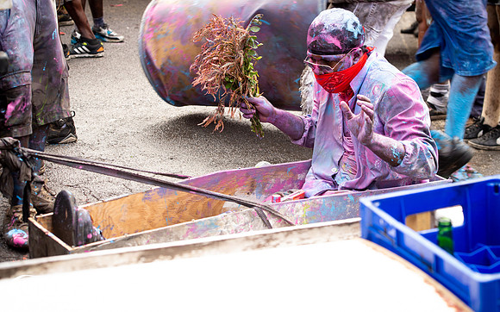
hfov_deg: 24.9
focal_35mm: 83
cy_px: 118
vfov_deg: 15.7
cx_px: 291
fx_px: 1131
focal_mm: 70
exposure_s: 1/160
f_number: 5.6
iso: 640
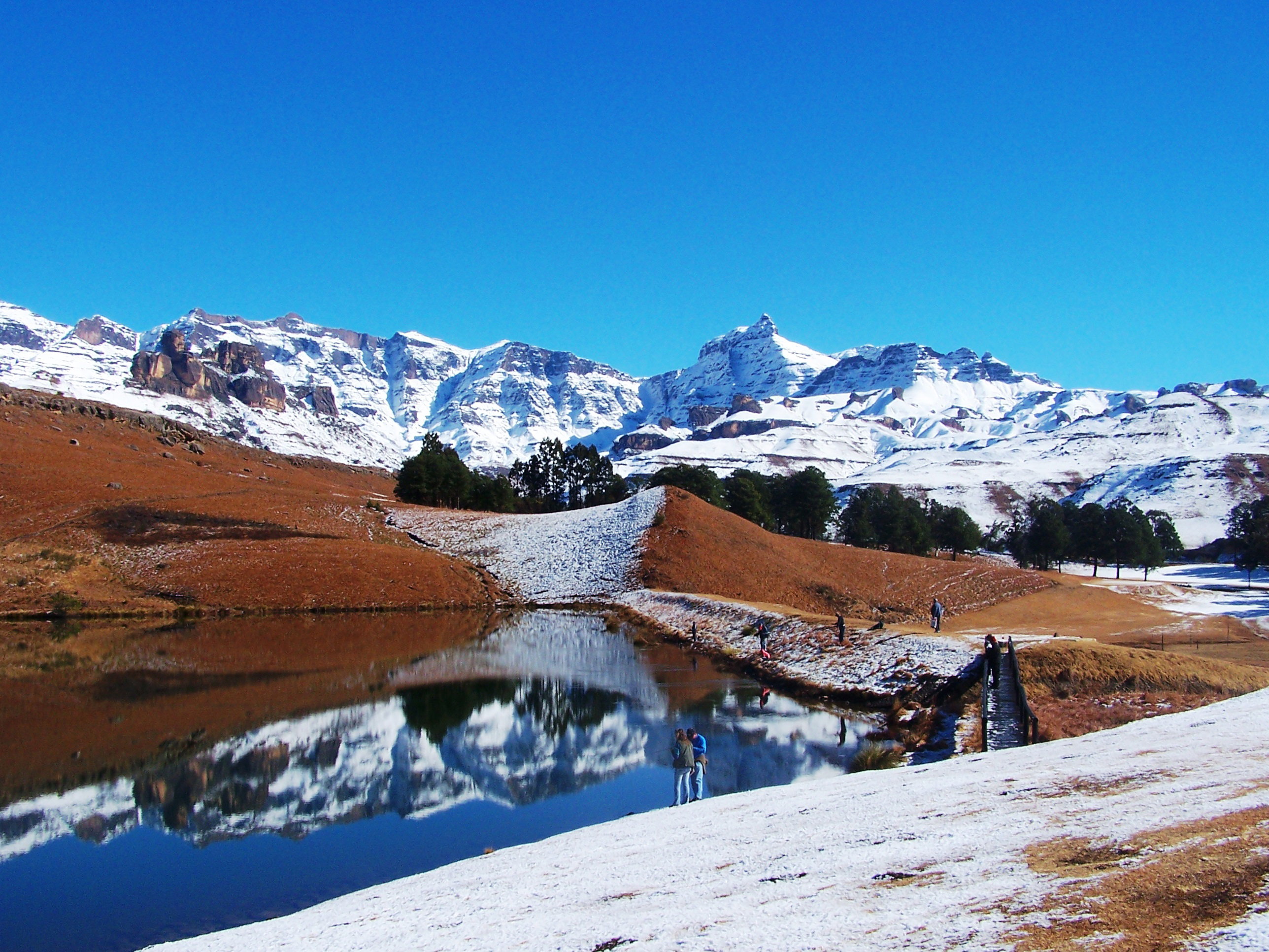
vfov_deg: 37.7
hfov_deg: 49.0
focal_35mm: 38
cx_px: 634
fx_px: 1393
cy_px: 476
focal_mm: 6.3
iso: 100
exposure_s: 1/640
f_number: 5.6
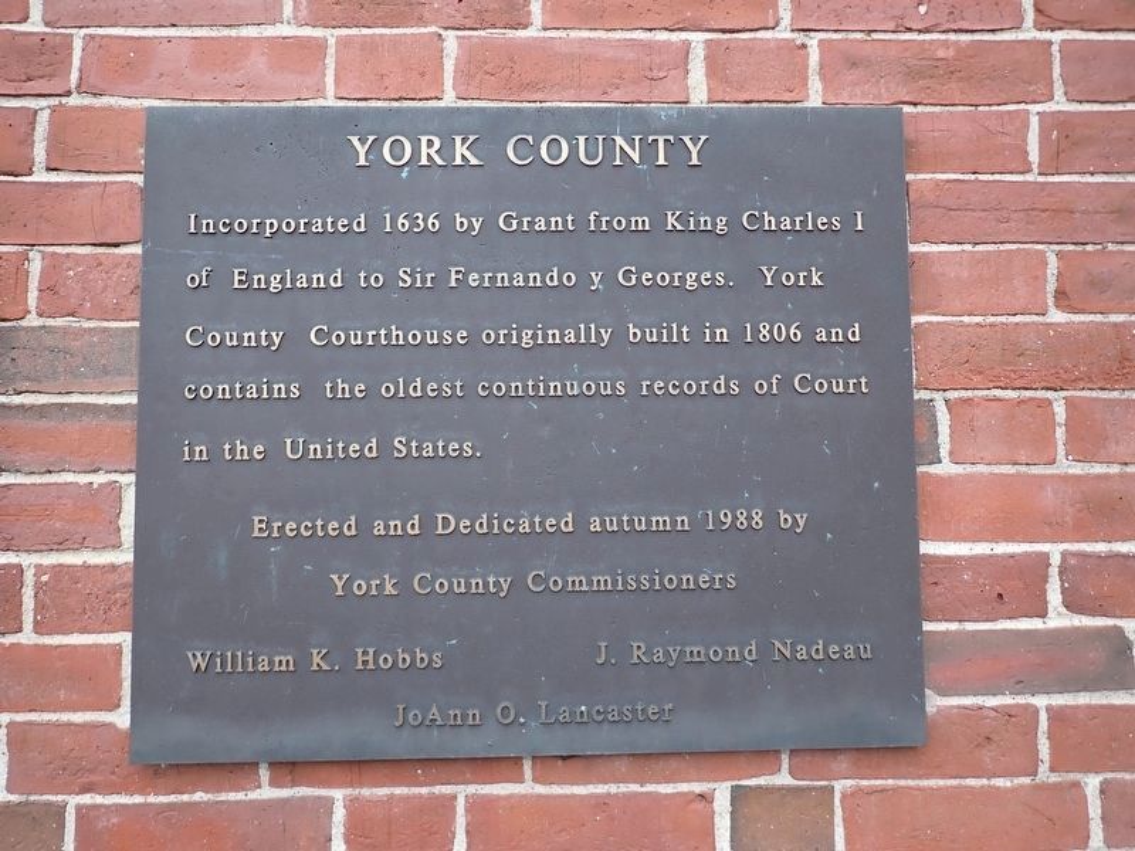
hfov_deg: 69.4
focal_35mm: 25
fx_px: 820
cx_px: 568
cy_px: 426
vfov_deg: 54.9
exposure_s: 1/160
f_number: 2
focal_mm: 4.5
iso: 100
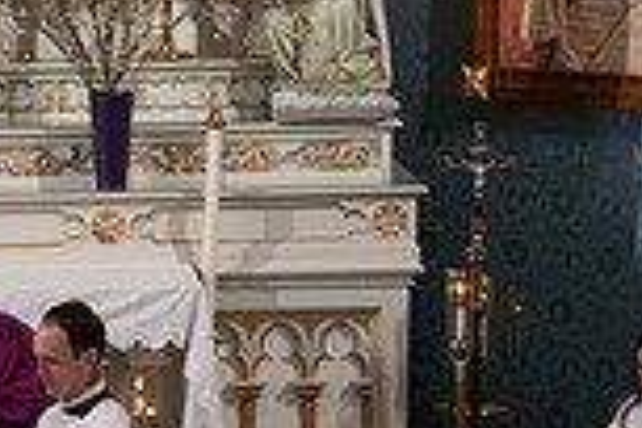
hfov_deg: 4.8
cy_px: 518
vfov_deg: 3.2
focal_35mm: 424
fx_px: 7561
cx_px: -306
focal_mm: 112
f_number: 9
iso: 4000
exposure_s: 1/100
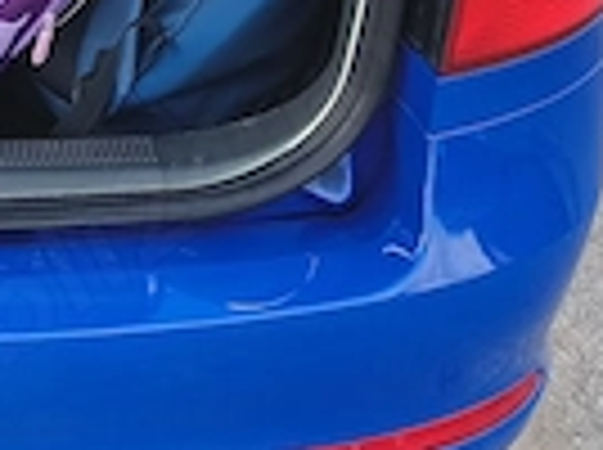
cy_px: -396
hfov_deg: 17.8
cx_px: -202
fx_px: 1791
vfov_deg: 12.8
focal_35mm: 103
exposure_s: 1/100
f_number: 1.7
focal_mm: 6.06
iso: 100
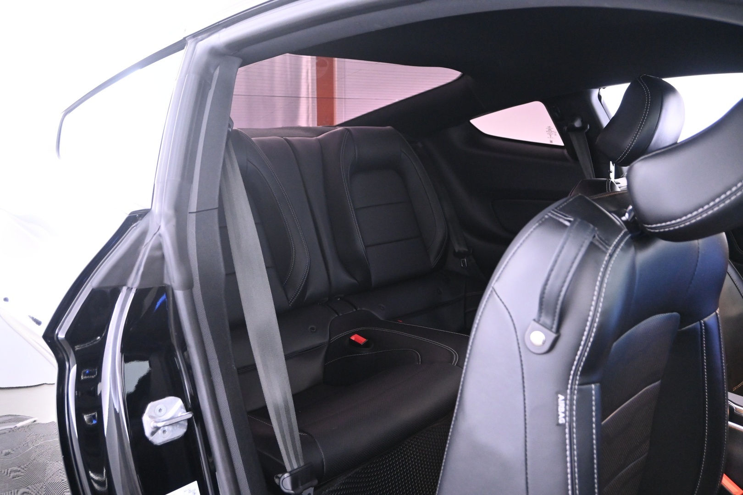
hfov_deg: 60.7
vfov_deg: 42.6
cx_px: 372
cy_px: 248
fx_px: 635
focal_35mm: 31
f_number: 3.8
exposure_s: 1/13
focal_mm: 20.5
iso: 3200
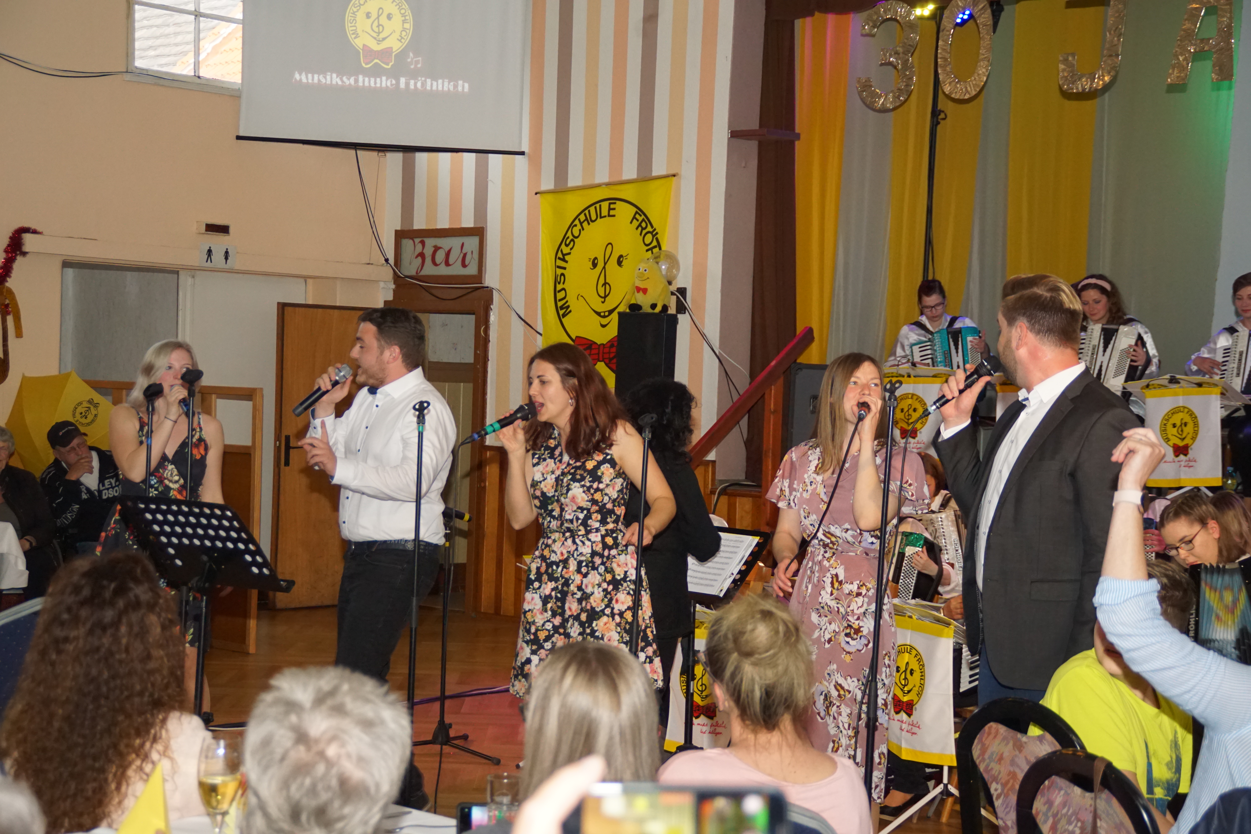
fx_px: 2085
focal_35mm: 60
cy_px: 417
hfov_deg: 33.4
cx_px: 626
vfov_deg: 22.6
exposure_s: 1/60
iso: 1250
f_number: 4.5
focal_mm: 40
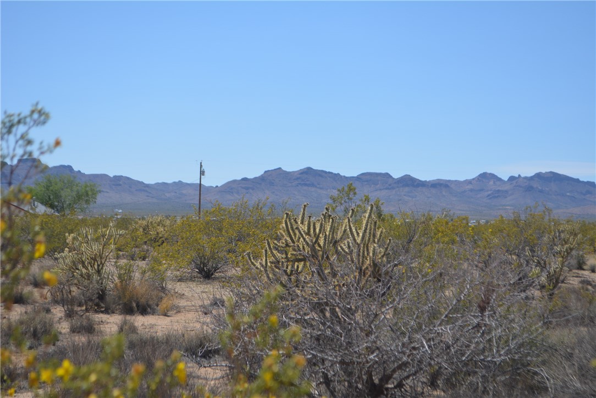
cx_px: 298
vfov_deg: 16.6
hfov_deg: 24.6
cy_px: 199
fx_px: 1367
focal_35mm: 82
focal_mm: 55
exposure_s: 1/2000
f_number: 7.1
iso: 400
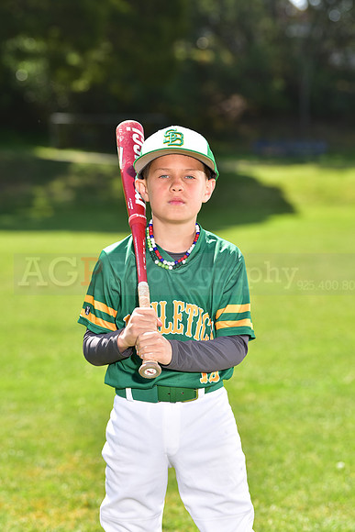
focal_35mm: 135
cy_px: 266
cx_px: 178
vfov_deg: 15.2
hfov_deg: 10.2
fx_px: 1996
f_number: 5
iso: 100
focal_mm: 135
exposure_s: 1/250
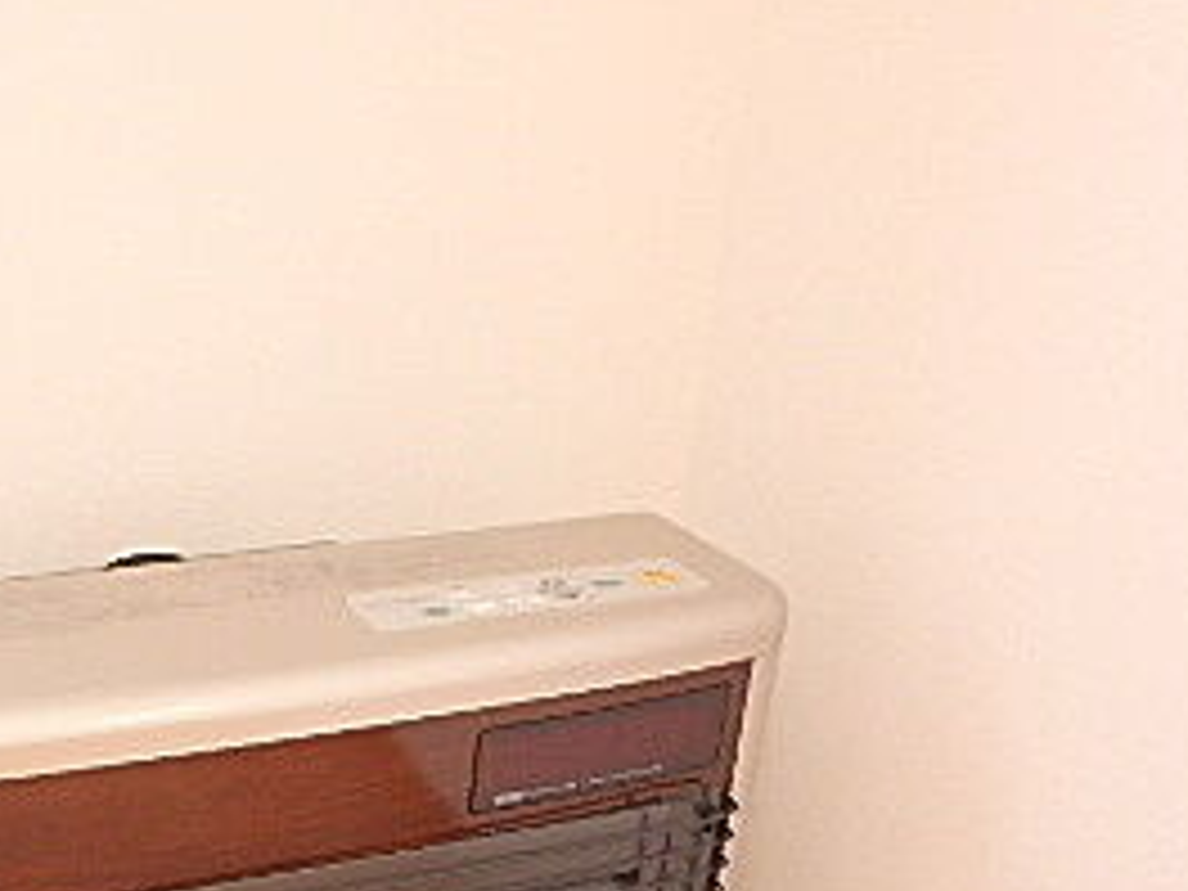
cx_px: 320
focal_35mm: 51
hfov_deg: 36.7
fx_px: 1750
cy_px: 1022
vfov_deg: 26.0
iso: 320
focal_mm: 3.7
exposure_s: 1/30
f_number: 3.5
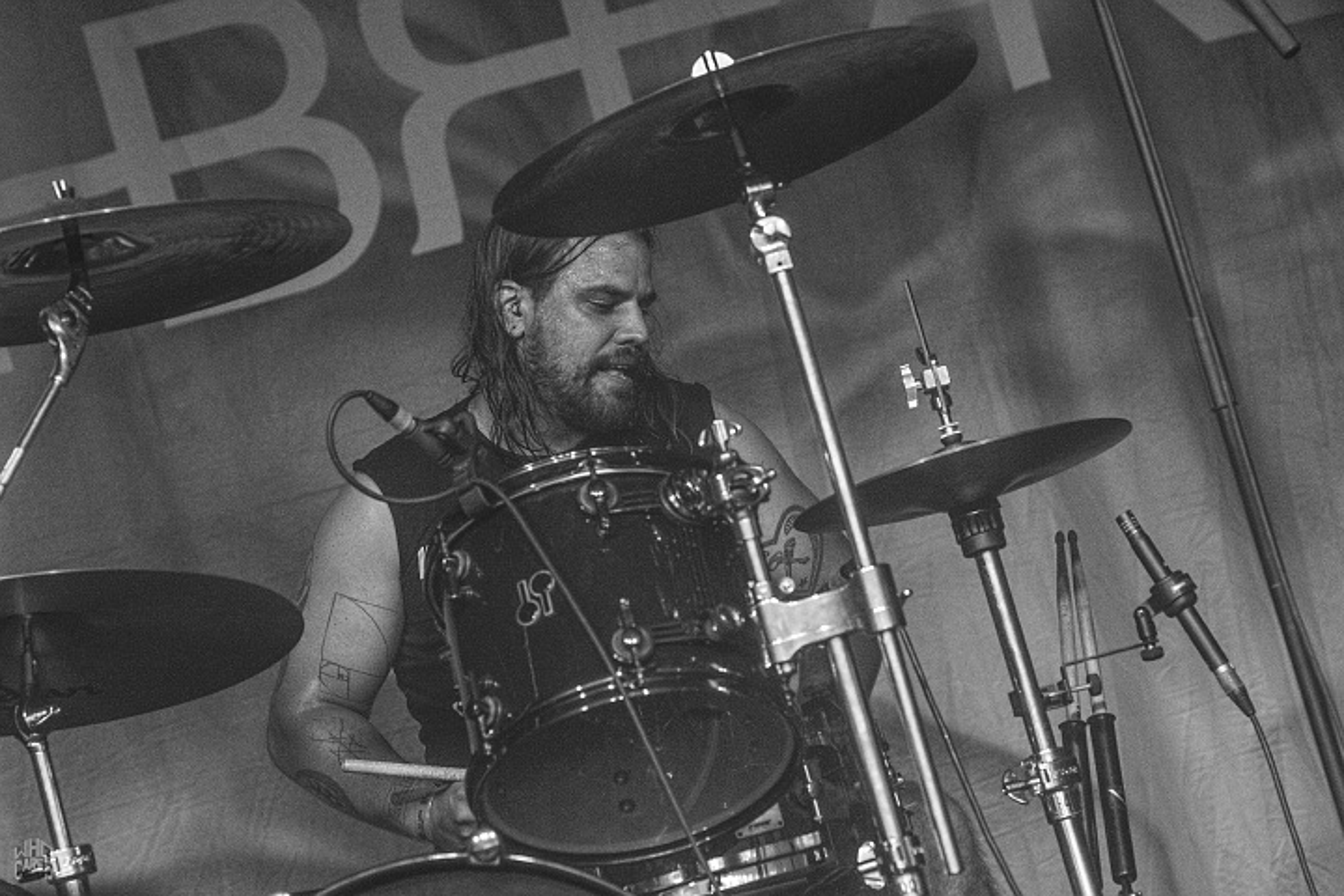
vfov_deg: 9.3
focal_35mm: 147
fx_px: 5488
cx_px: 672
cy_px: 448
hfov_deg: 14.0
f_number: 5
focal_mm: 98
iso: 320
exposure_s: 1/100
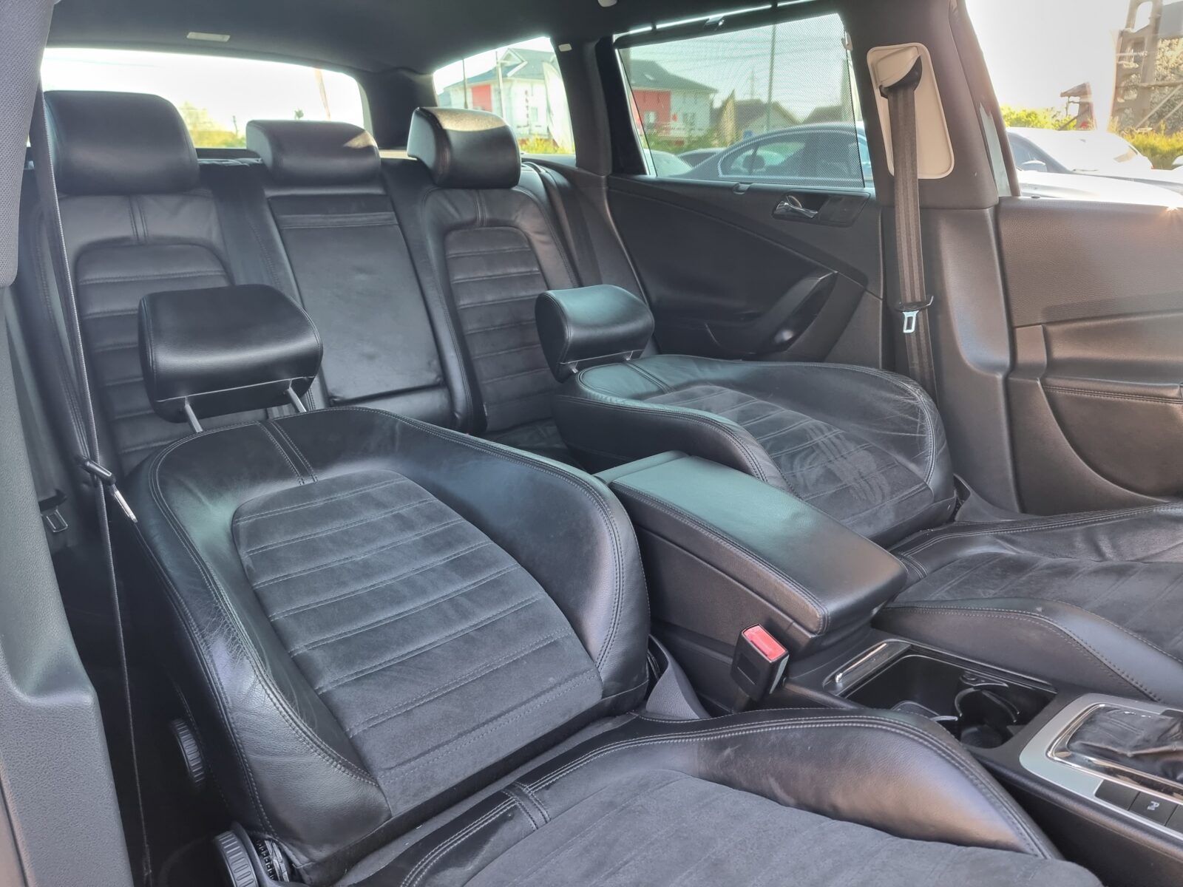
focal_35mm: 24
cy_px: 444
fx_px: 820
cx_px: 592
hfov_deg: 71.6
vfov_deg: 56.8
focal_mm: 6.7
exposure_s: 1/100
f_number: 1.8
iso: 250
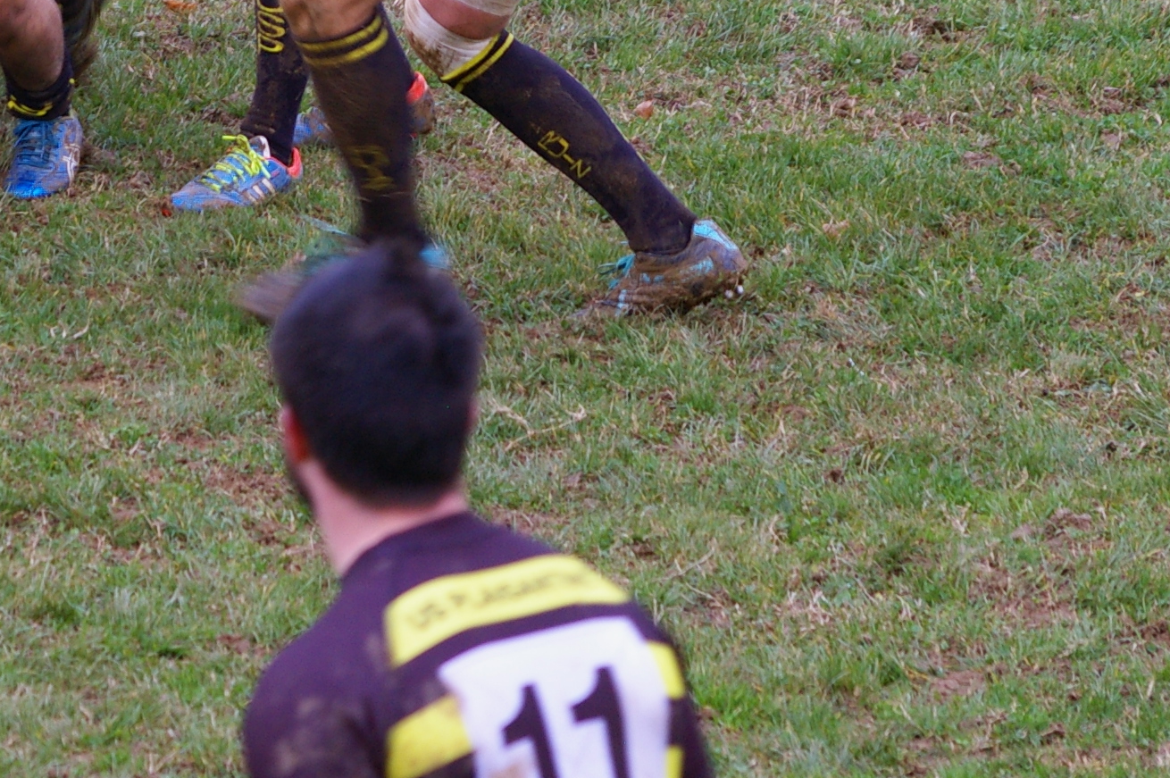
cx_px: 286
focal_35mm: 458
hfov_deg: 4.5
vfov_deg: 3.0
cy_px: 153
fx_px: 14876
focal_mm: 133
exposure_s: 1/90
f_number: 6.7
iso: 400
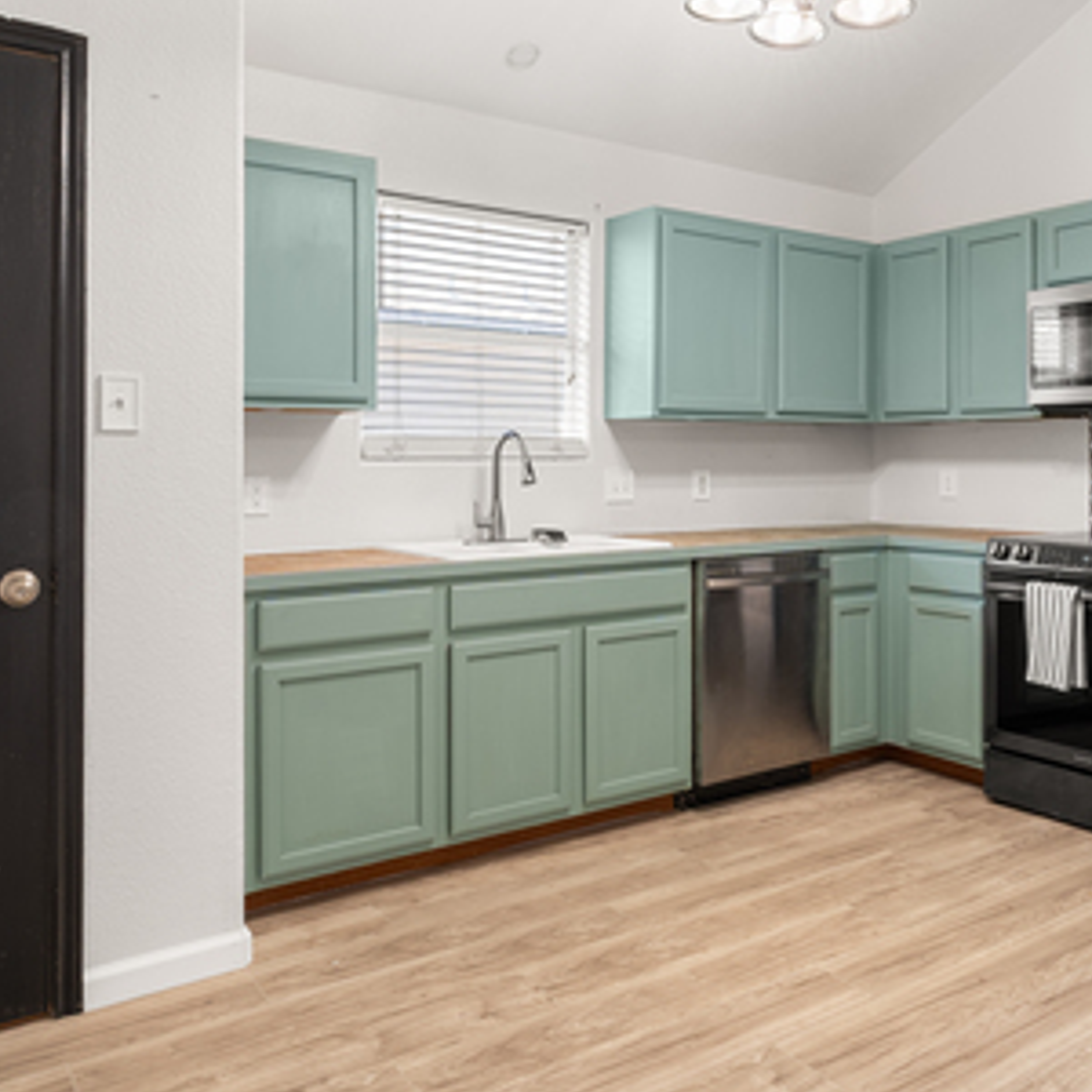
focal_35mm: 29
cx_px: 648
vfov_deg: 55.3
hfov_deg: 55.3
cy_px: 446
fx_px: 1035
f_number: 10
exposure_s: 2.5
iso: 250
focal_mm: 16
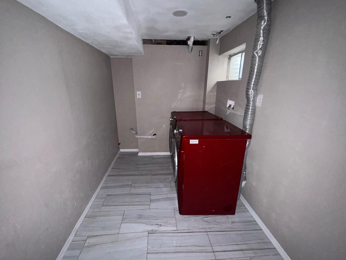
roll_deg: -0.5
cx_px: 167
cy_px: 134
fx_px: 150
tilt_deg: -19.0
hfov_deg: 98.1
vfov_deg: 81.7
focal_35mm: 15
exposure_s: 1/19
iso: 320
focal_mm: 2.22
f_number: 2.2
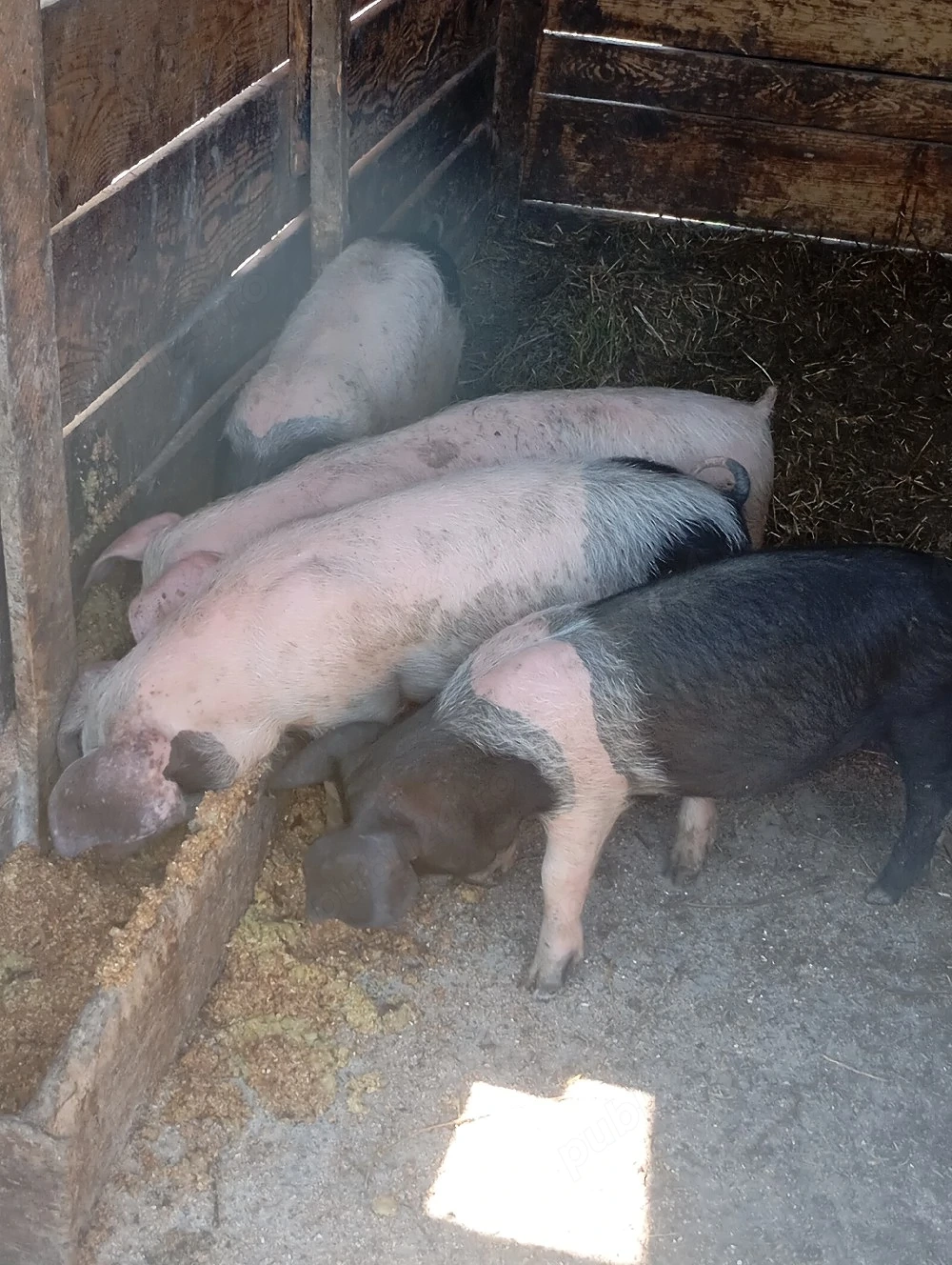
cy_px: 632
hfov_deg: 27.1
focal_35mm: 54
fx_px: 1975
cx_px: 476
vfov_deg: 35.5
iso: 185
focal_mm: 4.27
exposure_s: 1/100
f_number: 1.8
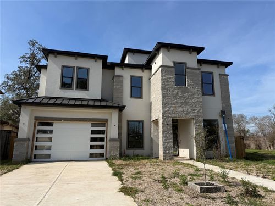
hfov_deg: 71.6
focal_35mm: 24
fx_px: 191
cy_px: 103
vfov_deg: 56.8
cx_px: 138
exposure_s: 1/6173
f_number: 1.78
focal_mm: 6.76
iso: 80
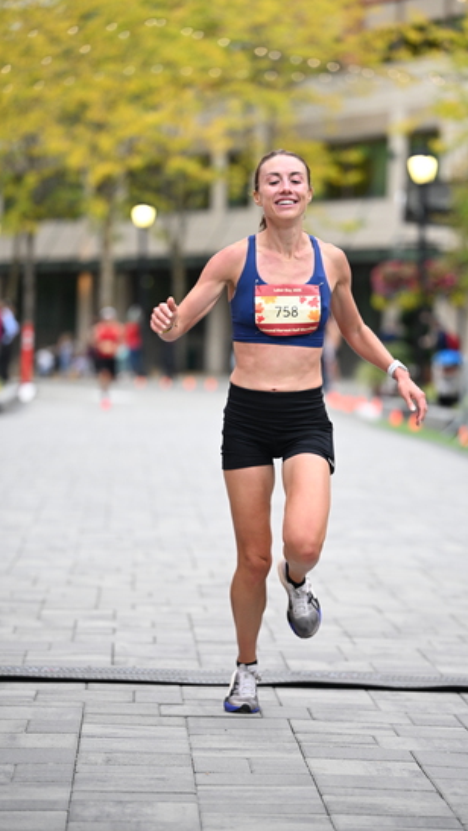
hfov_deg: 8.9
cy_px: 416
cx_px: 273
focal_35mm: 137
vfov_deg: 15.7
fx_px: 3020
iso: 1600
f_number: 2.8
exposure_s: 1/1000
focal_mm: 130
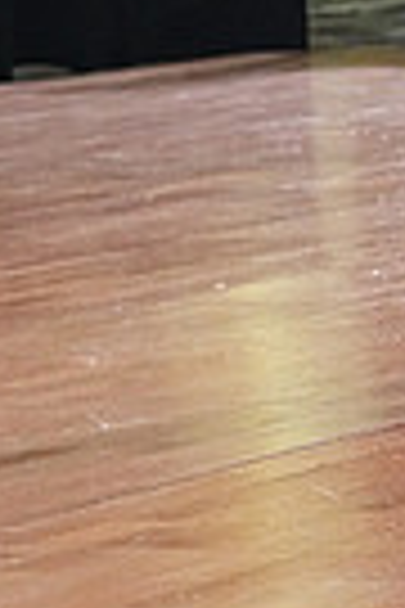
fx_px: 5062
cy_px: -396
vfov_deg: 6.7
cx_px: 200
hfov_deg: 4.6
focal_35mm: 300
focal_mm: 70
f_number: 5.6
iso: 5000
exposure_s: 1/320
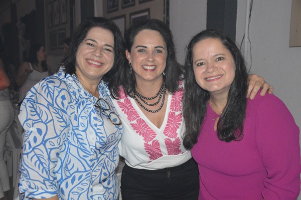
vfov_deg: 29.8
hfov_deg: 43.6
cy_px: 100
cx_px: 150
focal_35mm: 45
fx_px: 376
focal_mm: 30
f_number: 4.2
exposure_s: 1/60
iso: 3200
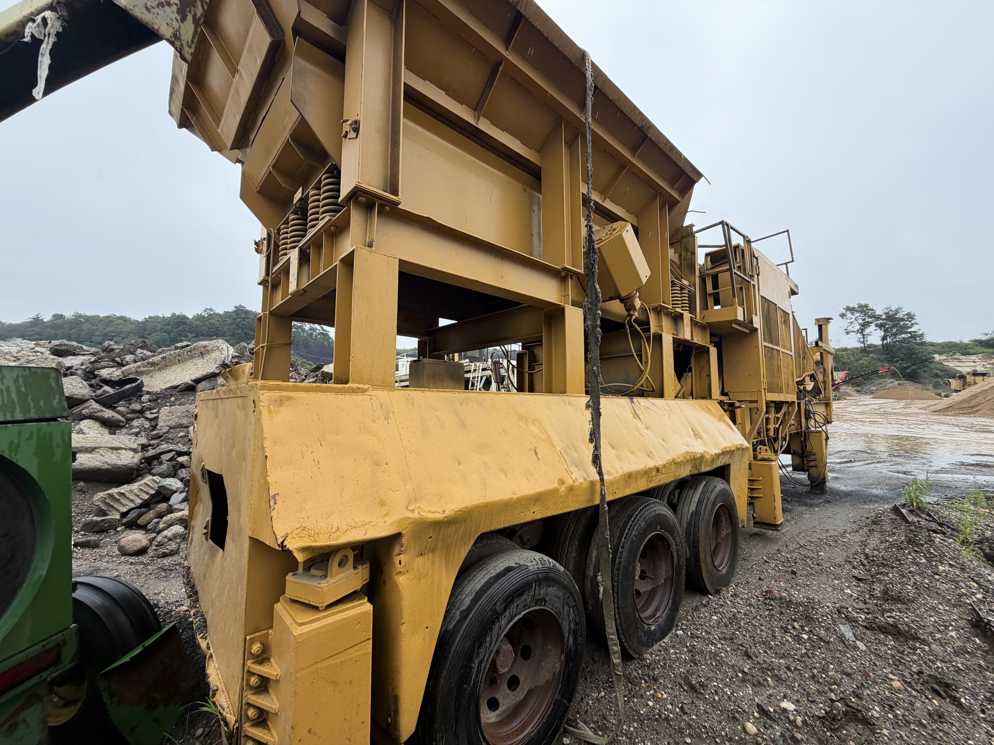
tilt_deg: +2.2
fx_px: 402
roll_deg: +1.2
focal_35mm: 14
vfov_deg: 85.7
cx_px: 497
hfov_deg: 102.1
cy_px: 372
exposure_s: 1/291
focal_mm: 2.22
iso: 50
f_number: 2.2
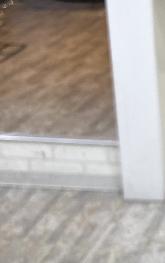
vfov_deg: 21.2
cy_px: 112
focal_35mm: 98
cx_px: 346
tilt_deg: -19.9
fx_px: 705
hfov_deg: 11.7
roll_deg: -1.8
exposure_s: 1/120
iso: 64
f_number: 1.5
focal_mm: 5.7
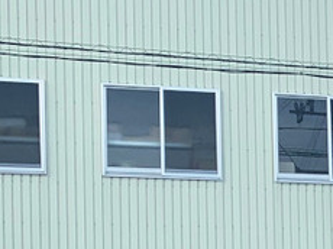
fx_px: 1393
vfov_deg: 9.9
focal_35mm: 145
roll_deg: +1.3
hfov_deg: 12.1
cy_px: 366
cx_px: 659
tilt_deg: -1.1
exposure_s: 1/1149
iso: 25
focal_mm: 4.25
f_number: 1.8
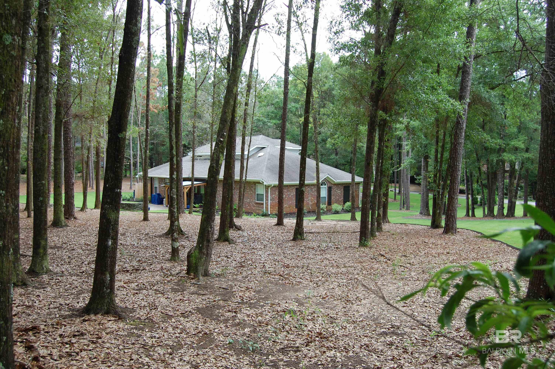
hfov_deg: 62.0
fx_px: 462
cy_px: 184
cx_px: 278
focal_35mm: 30
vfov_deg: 43.5
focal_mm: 20
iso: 200
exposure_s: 1/125
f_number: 5.6
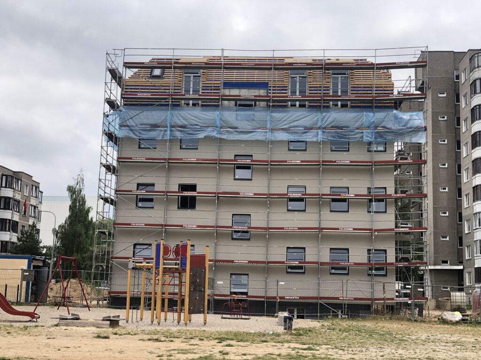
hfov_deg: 36.8
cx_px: 240
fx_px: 723
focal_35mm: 52
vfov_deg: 28.0
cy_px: 180
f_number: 2.4
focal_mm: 6
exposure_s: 1/397
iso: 16
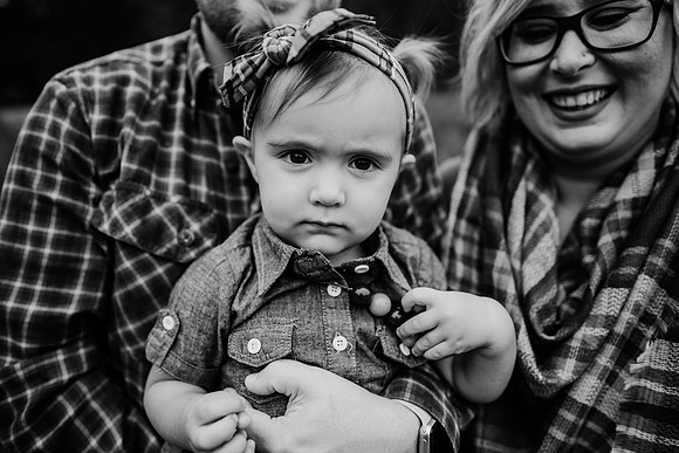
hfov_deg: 73.7
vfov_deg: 53.2
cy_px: 226
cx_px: 340
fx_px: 453
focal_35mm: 24
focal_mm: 24
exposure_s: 1/800
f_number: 2.2
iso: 125
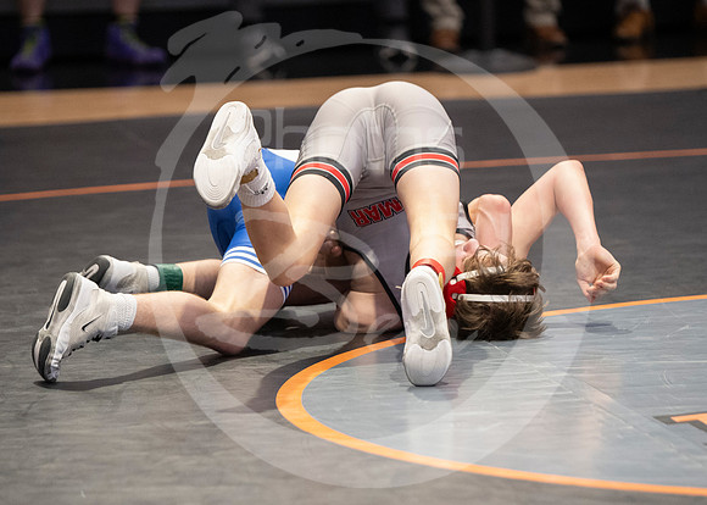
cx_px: 343
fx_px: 5585
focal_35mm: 278
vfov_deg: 5.2
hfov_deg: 7.2
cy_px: 383
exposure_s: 1/1000
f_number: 2.8
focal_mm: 175
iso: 3200
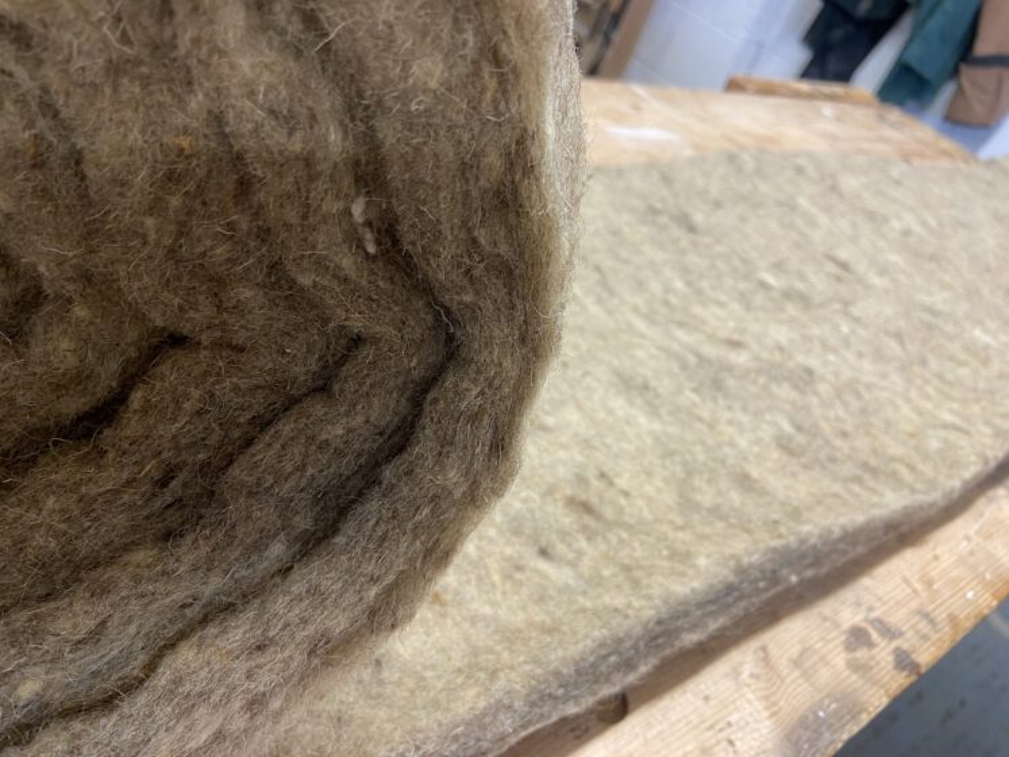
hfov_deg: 67.3
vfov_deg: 53.1
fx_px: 758
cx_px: 504
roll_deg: -24.8
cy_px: 378
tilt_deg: -36.5
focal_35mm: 26
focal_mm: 4.25
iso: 125
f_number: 1.8
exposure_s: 1/50
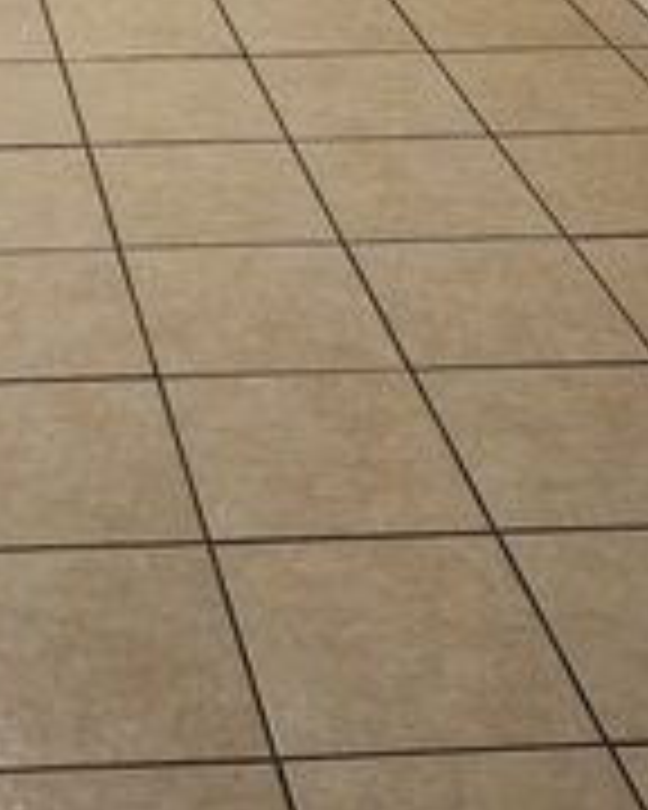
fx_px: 1990
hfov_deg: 17.8
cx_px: -81
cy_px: -160
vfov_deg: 21.4
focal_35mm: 83
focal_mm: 5.4
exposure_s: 1/120
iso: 800
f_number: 1.8
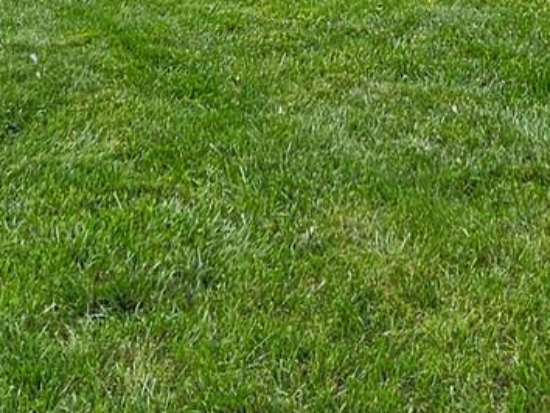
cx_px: 250
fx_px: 2115
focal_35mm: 133
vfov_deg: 10.5
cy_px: -334
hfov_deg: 14.8
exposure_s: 1/544
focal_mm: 5.4
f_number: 1.8
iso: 25
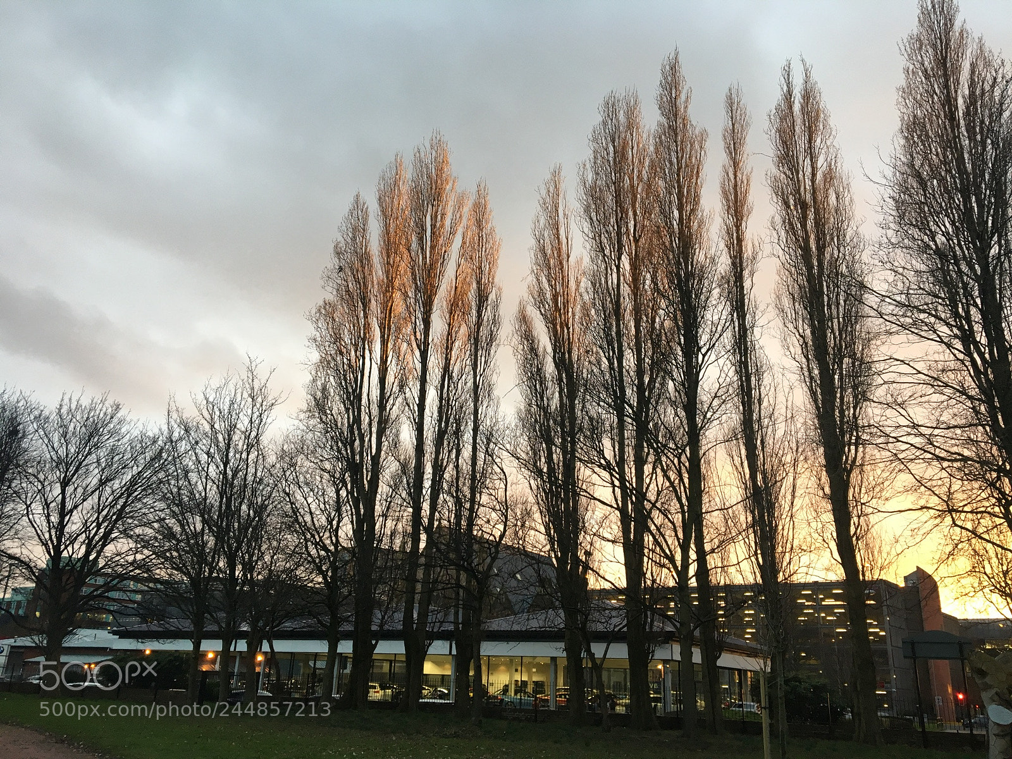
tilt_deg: +20.3
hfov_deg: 61.7
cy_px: 380
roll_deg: -2.5
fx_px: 848
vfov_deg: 48.2
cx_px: 506
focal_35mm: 29
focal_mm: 4.15
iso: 40
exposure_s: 1/33
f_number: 2.2
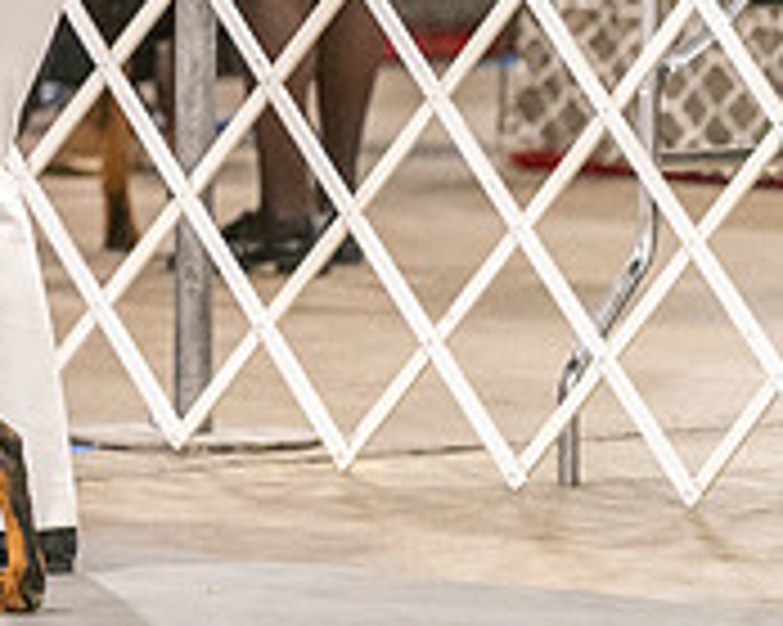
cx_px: -346
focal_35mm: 626
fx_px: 14499
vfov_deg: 2.5
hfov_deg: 3.1
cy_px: -164
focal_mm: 200
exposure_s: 1/250
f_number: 3.2
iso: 6400
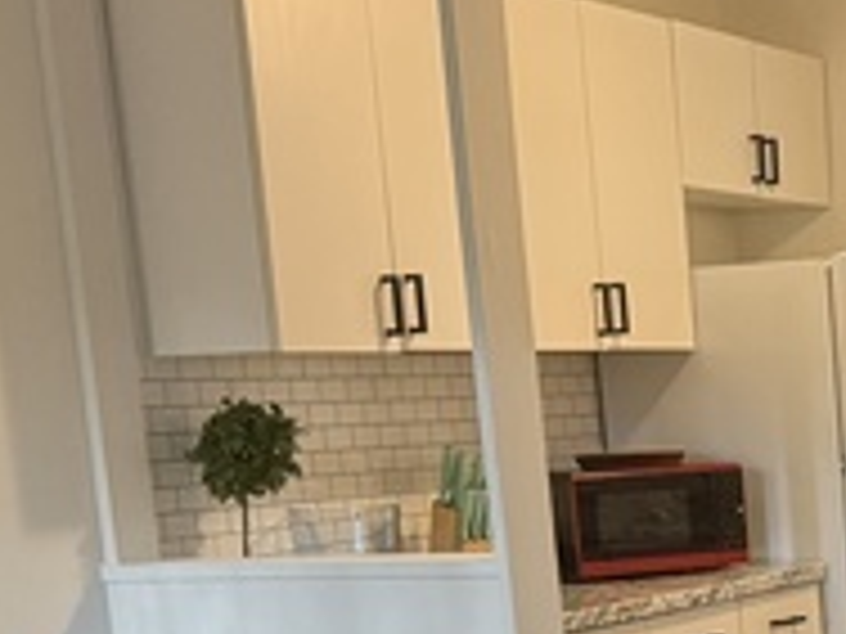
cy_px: 814
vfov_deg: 16.5
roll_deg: +2.2
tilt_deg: -11.6
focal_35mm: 85
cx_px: 1064
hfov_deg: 21.1
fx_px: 2077
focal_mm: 6.76
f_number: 1.78
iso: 400
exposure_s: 1/60
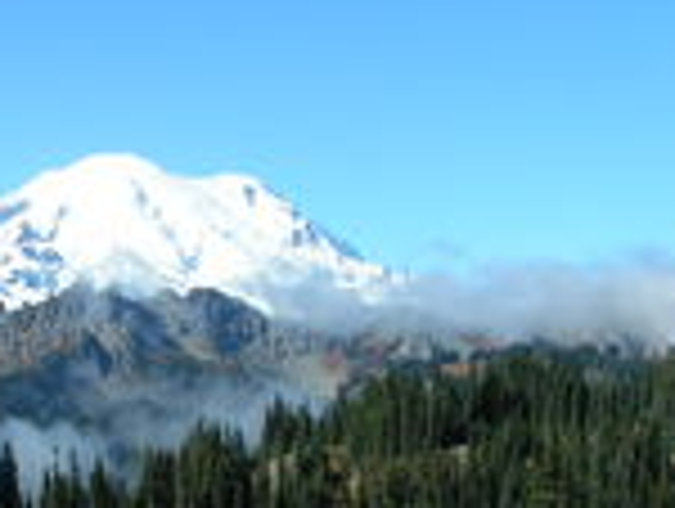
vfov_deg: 14.7
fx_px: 1973
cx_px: 130
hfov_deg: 19.2
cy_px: 355
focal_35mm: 101
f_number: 5.6
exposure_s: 1/400
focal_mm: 5.8
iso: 50
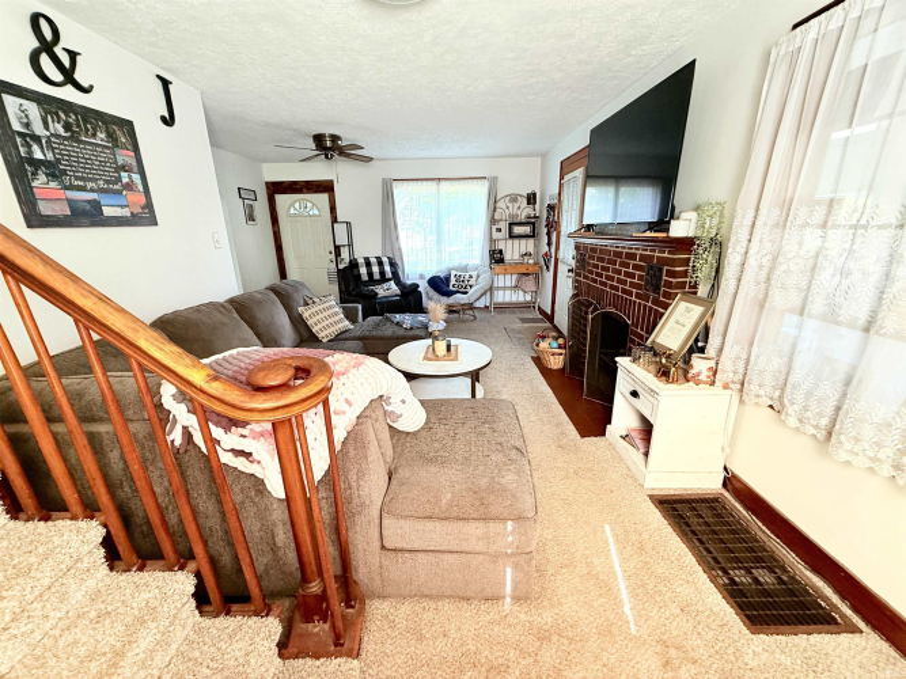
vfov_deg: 85.7
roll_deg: +1.3
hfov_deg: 102.1
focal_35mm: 14
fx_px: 366
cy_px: 340
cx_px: 453
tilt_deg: -16.7
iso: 320
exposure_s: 1/66
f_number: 2.2
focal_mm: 2.22
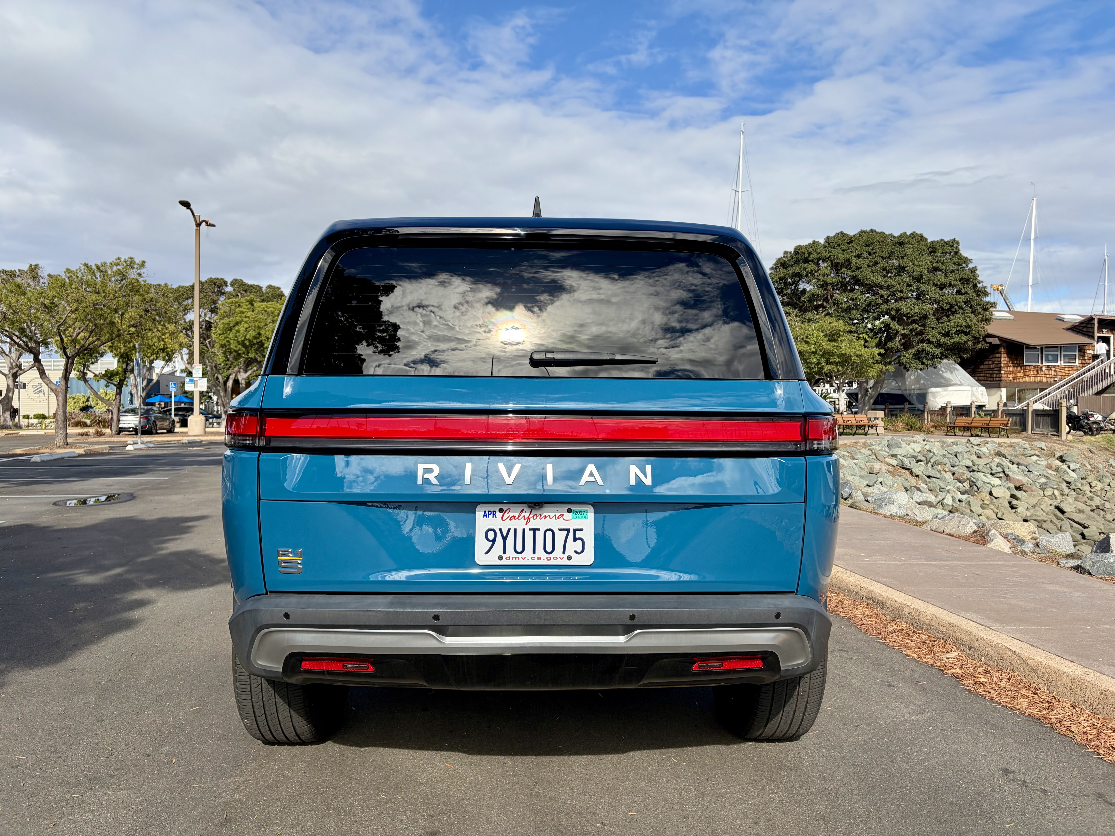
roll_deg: +1.2
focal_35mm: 26
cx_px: 558
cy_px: 418
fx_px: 837
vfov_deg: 53.1
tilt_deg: -0.3
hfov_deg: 67.3
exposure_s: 1/3125
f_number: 1.6
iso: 50
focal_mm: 5.96
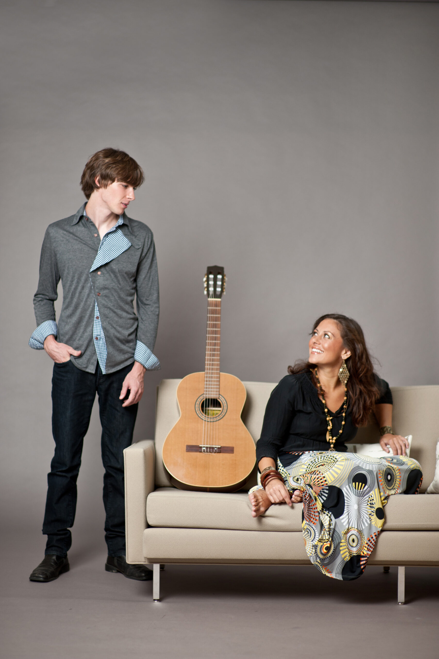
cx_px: 220
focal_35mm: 85
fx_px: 1557
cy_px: 330
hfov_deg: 16.0
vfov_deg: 23.9
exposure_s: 1/125
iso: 160
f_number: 2
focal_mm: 85
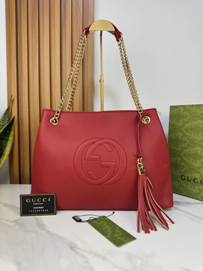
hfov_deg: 56.8
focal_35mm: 24
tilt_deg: -5.0
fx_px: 188
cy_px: 136
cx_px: 102
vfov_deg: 71.6
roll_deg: +0.1
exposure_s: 1/173
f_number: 1.78
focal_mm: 6.76
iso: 64
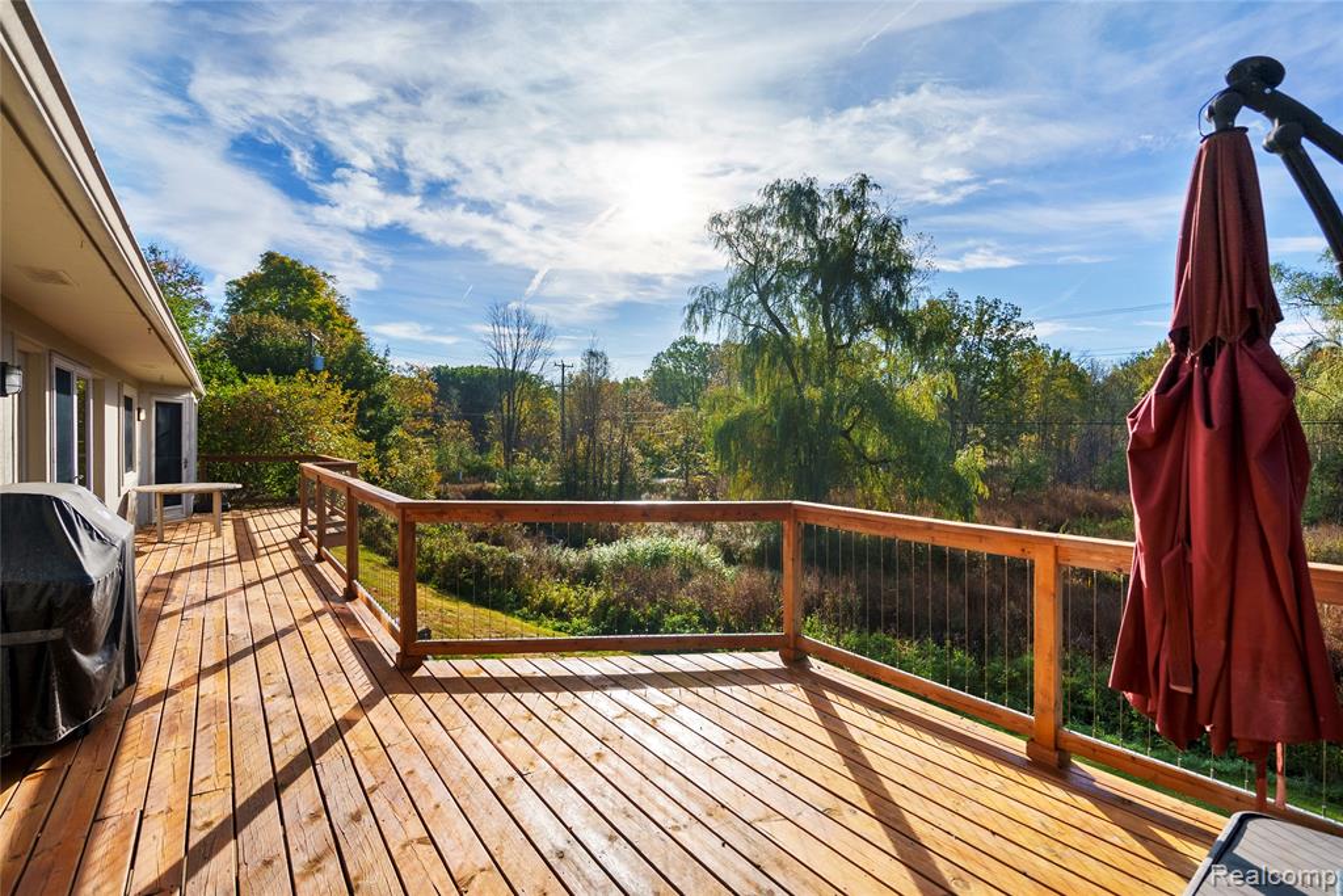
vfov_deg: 73.8
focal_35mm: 16
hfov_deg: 96.7
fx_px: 597
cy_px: 448
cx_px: 672
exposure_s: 1/4000
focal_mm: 16
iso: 100
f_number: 4
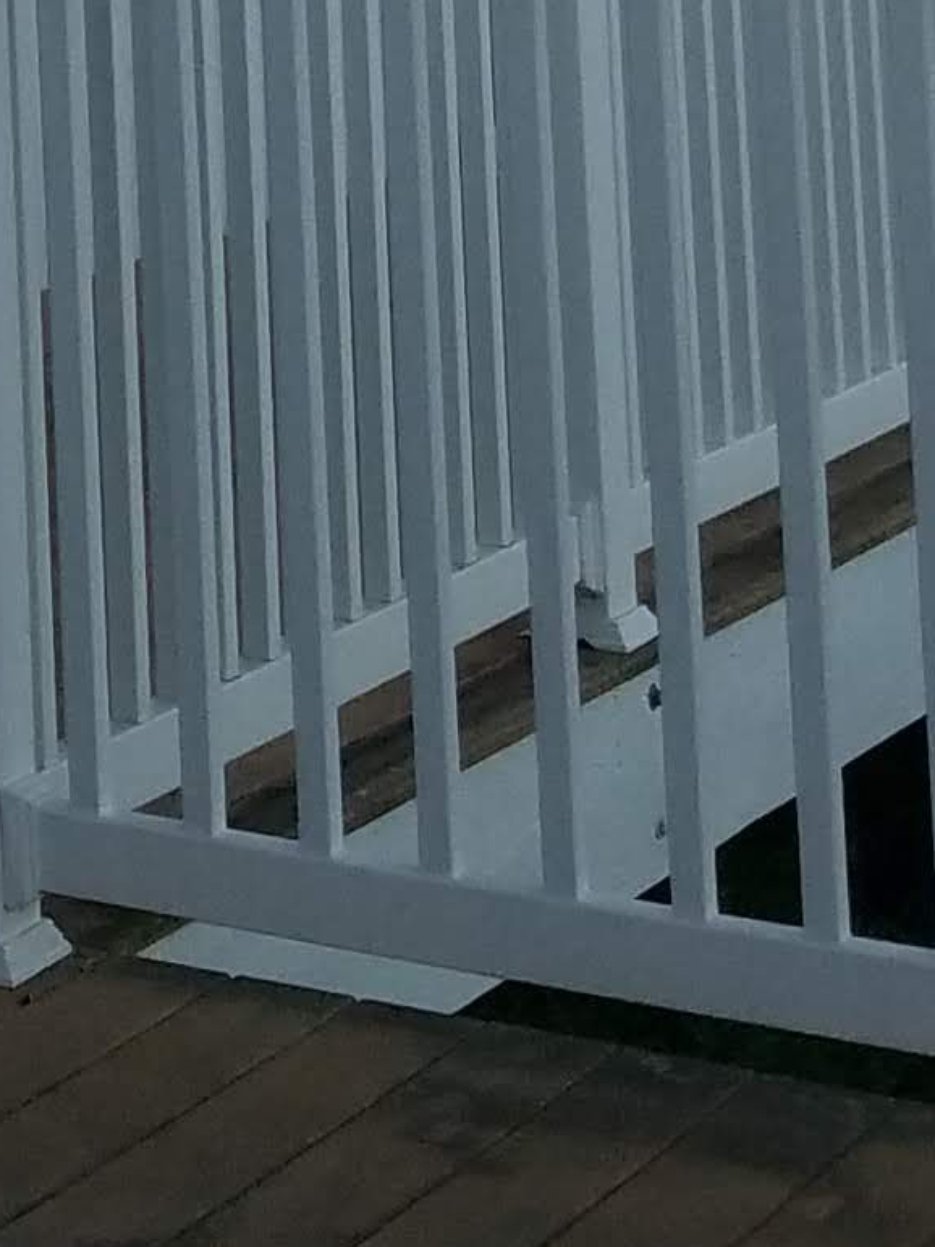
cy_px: -961
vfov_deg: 13.2
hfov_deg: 9.7
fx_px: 4899
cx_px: -1278
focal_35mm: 136
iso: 50
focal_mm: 4.2
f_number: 1.7
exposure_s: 1/512
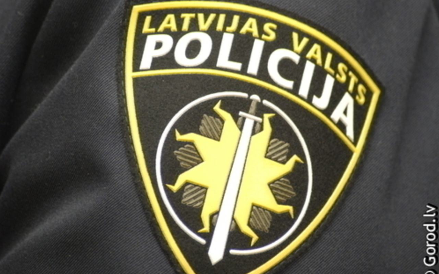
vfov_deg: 2.8
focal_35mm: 461
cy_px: 142
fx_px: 5515
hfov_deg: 4.6
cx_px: 220
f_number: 5.6
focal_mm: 300
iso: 1000
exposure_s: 1/180
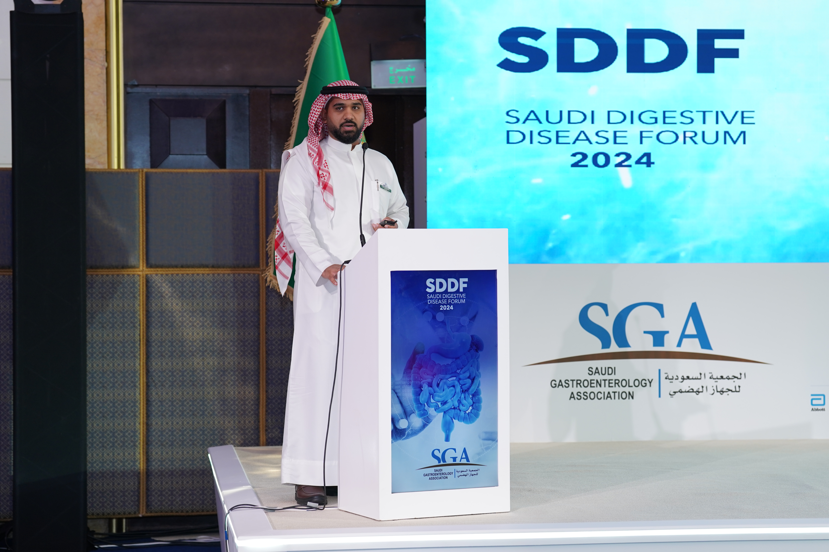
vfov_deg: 16.7
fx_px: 1888
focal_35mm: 82
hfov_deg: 24.8
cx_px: 414
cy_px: 276
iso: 800
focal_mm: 82
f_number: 3.5
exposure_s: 1/125
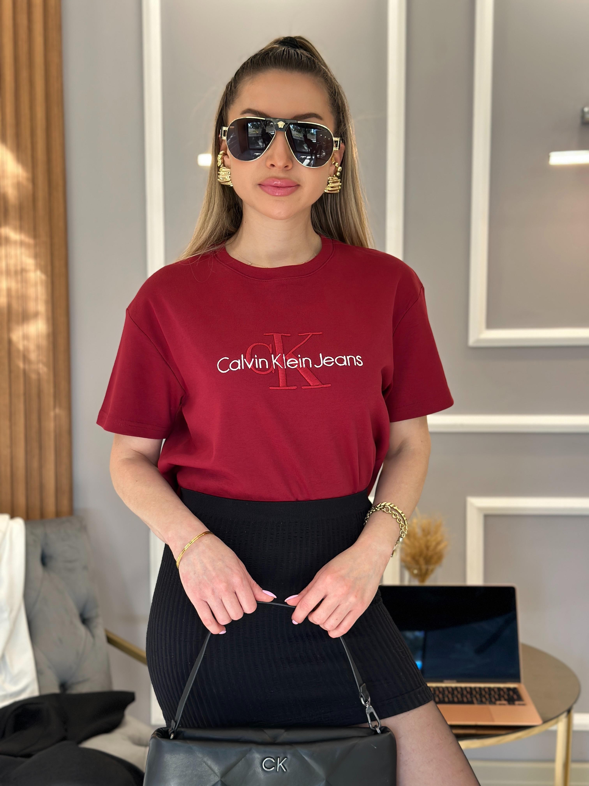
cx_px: 294
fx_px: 1089
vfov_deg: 39.7
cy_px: 393
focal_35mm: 48
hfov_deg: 30.3
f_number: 1.78
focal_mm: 6.86
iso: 125
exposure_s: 1/134
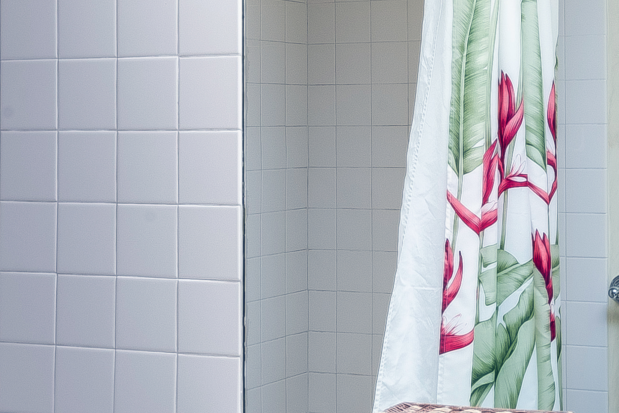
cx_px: 635
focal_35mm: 75
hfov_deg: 25.5
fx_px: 1290
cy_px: 132
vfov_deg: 18.1
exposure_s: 1
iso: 100
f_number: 16
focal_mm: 18
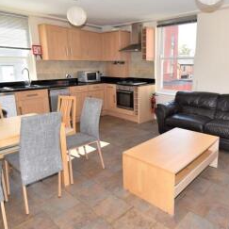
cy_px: 107
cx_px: 147
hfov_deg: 61.8
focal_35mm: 25
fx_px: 187
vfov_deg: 62.9
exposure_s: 1/125
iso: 220
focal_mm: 10
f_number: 5.6
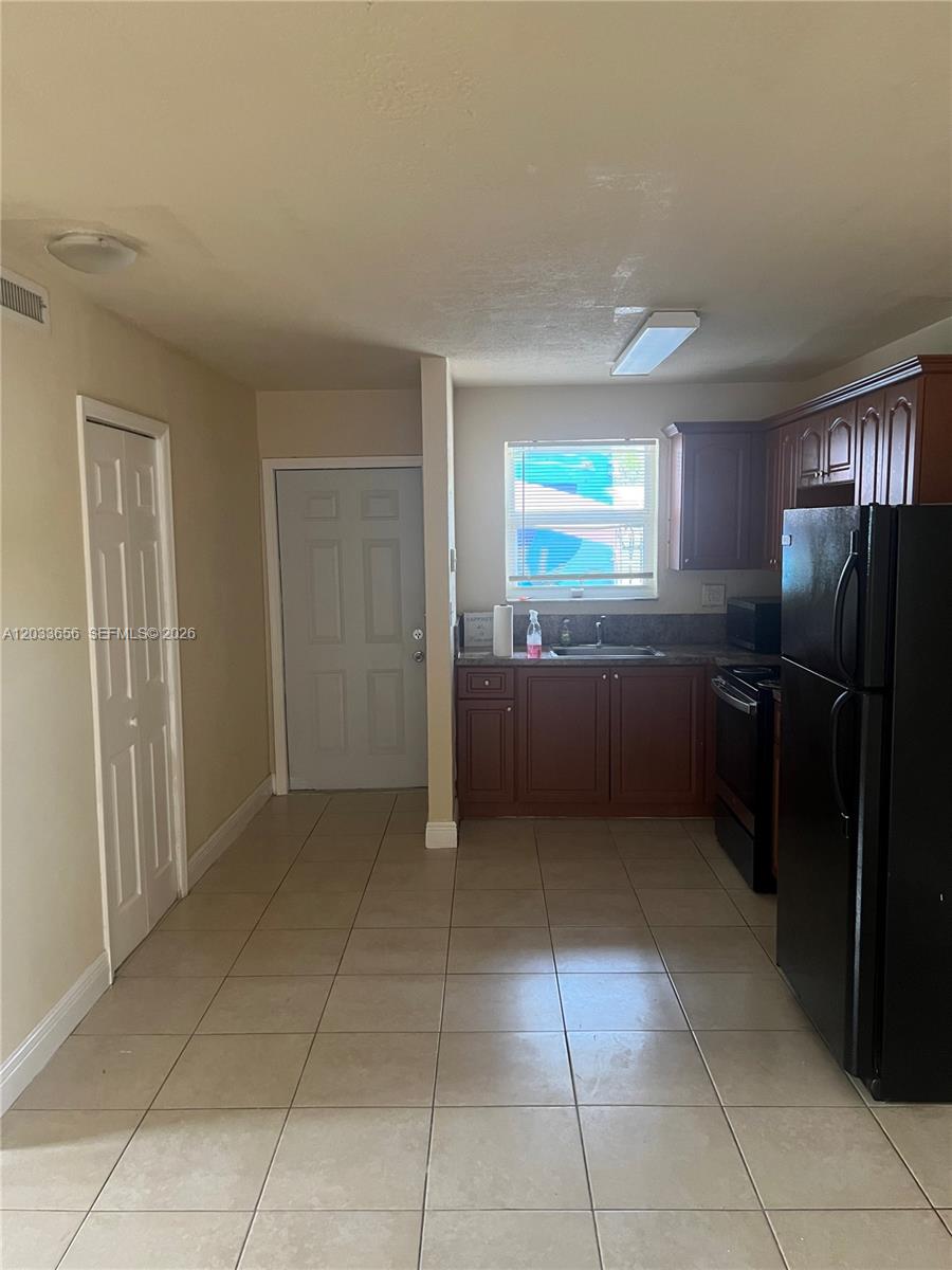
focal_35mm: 26
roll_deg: +0.9
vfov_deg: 67.3
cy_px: 635
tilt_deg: -5.2
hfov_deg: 53.1
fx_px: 953
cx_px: 476
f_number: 1.5
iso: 400
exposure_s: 1/60
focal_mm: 5.7
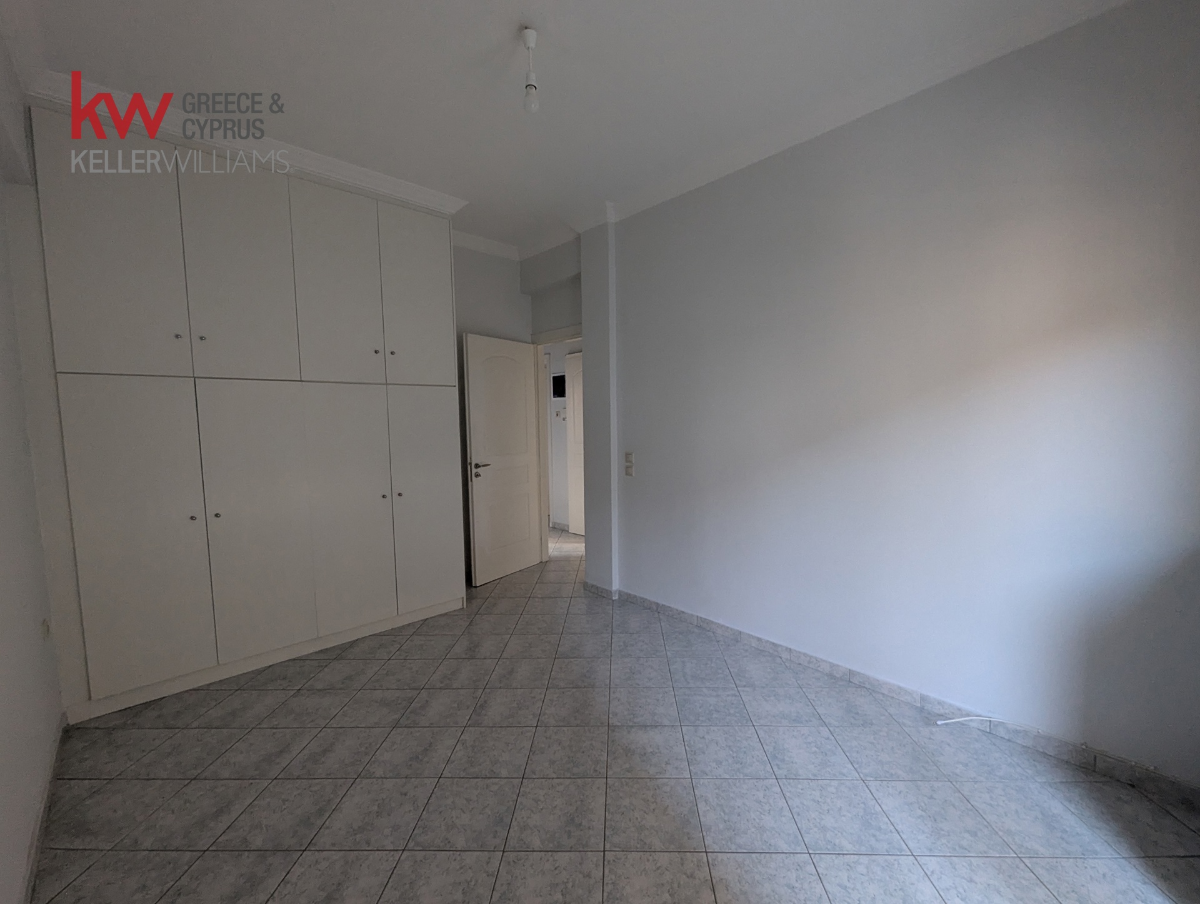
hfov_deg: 106.1
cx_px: 600
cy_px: 452
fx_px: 451
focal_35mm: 13
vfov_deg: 90.1
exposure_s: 1/23.8
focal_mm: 1.95
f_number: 2.2
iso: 410
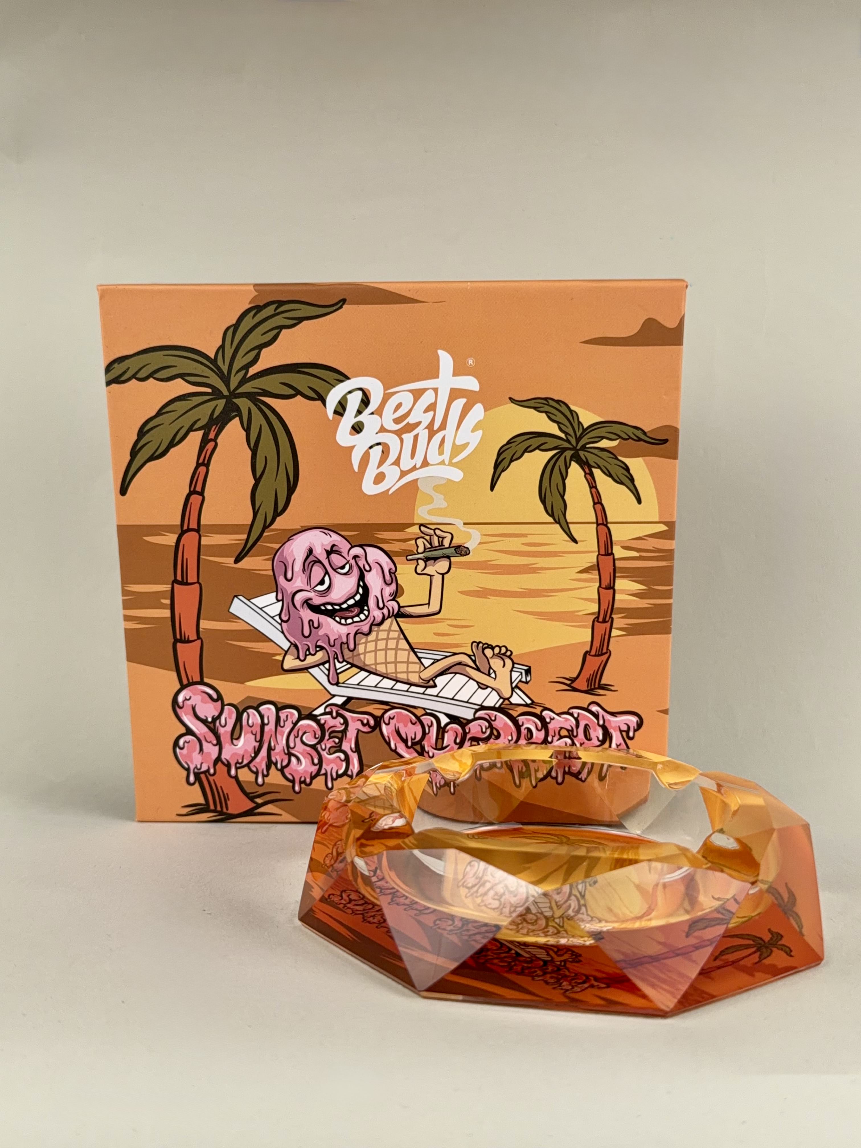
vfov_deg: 51.4
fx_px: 1194
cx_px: 430
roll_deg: -1.0
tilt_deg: -6.4
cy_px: 574
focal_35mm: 36
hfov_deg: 39.7
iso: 50
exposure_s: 1/125
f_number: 1.78
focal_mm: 6.76
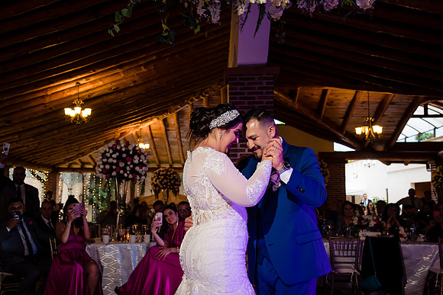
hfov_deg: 43.3
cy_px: 148
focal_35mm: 45
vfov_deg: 29.6
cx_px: 222
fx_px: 558
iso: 2000
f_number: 7.1
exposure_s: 1/100
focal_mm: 44
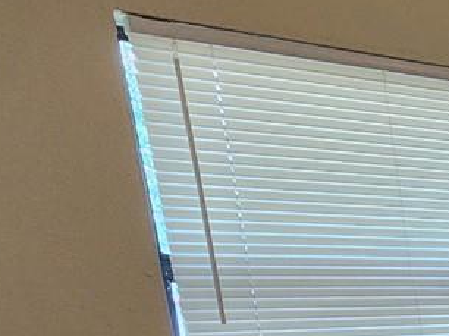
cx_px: 964
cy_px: 512
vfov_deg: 18.9
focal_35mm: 68
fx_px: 881
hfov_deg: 17.3
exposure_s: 1/60
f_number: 2.2
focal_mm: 2.2
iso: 200
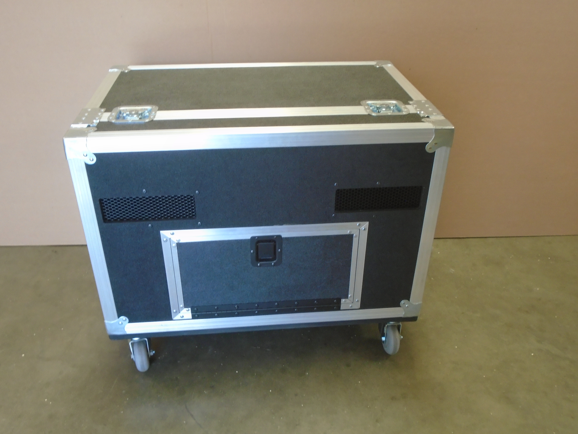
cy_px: 217
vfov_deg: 45.4
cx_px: 289
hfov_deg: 58.4
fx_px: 518
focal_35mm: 31
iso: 250
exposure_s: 1/30
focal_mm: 5.5
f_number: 3.5
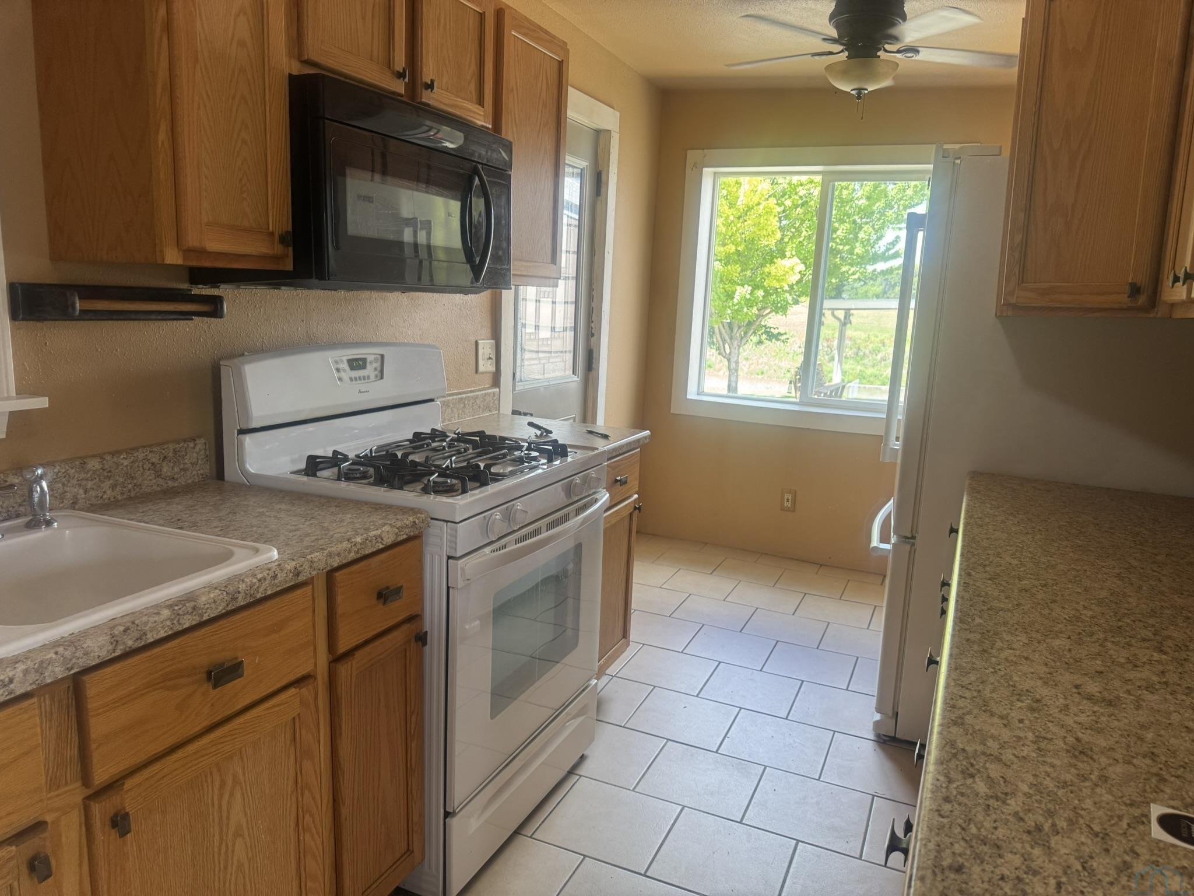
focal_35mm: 24
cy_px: 448
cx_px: 597
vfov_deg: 56.8
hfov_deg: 71.6
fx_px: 828
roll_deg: -2.8
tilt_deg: -11.8
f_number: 1.78
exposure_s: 1/120
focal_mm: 6.76
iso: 125
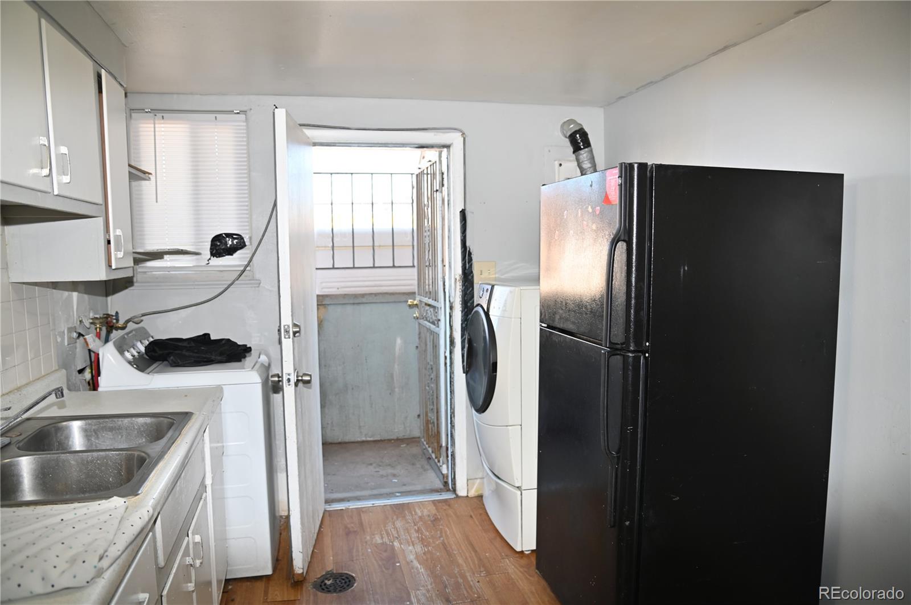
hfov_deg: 73.8
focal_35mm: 24
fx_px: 607
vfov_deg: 53.0
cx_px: 456
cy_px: 302
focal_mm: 24
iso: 200
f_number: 4
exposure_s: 1/60
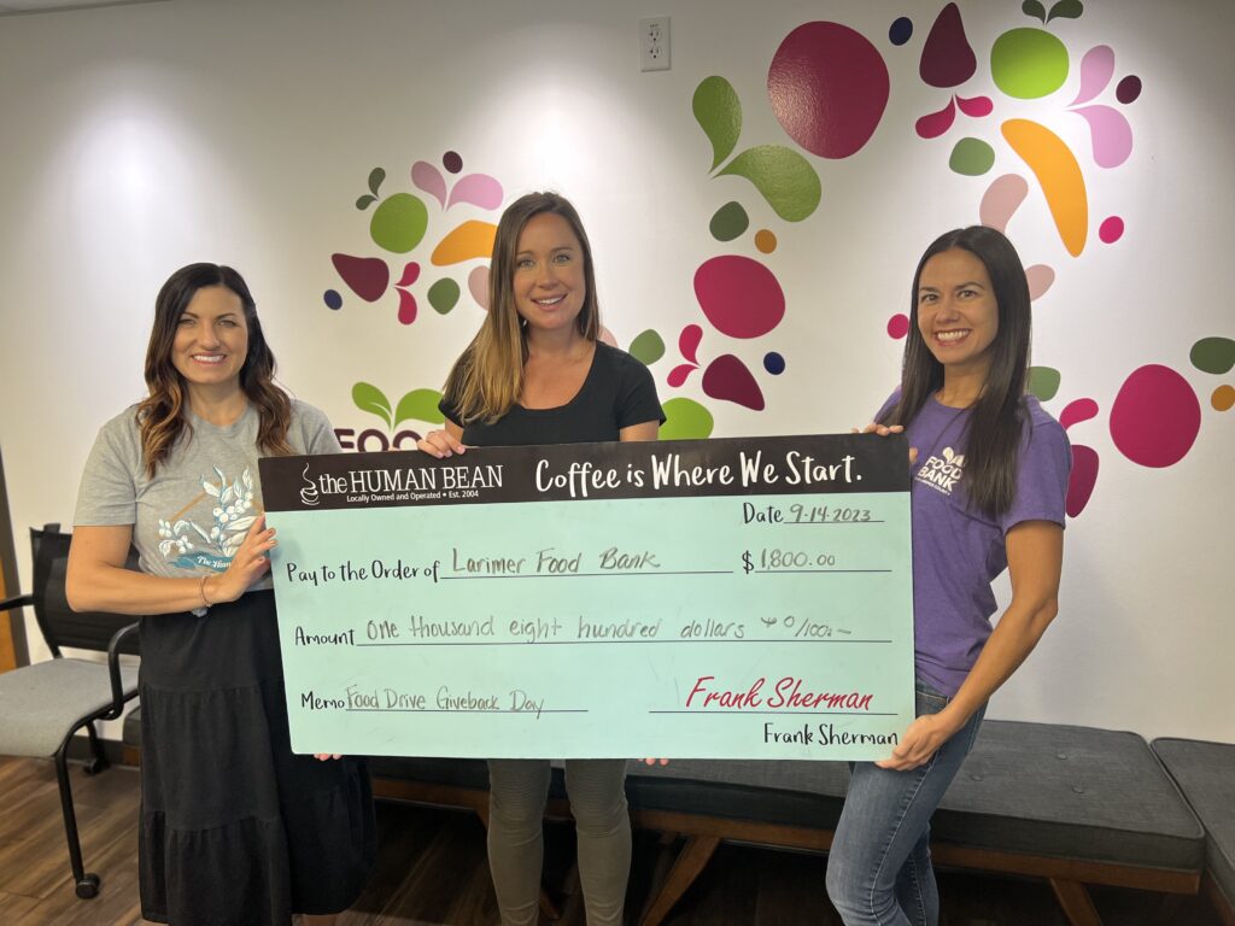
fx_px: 928
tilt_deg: -11.4
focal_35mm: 26
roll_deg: +0.8
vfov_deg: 53.1
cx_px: 618
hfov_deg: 67.3
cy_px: 463
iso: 100
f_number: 1.5
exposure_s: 1/79
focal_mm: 5.7
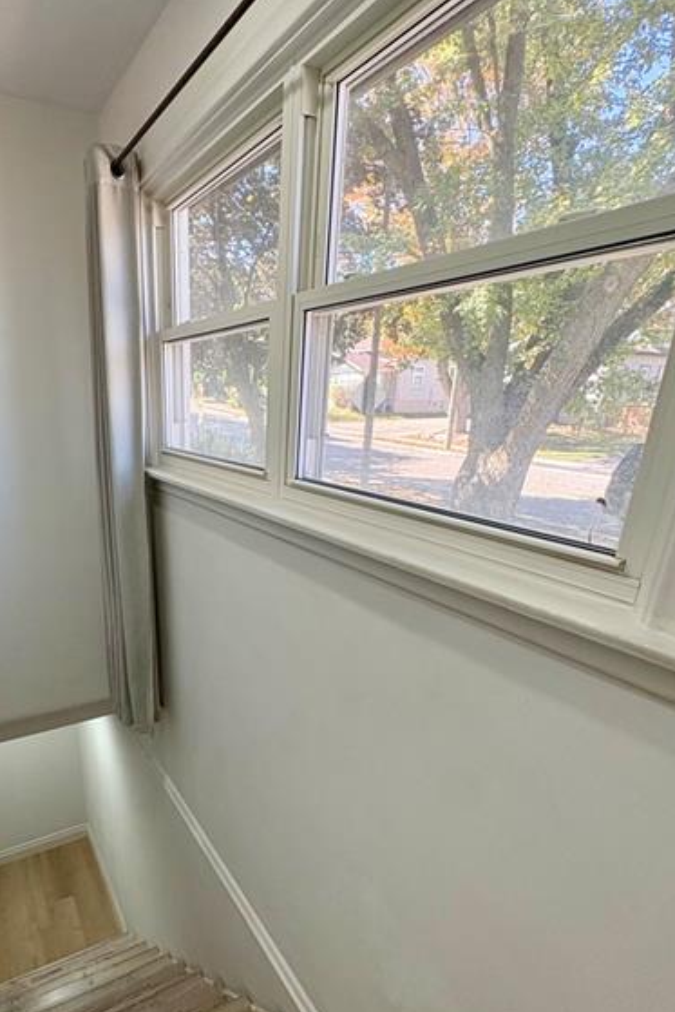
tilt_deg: -19.2
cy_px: 601
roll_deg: +0.4
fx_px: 562
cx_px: 228
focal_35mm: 20
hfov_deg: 60.6
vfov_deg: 83.1
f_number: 2.2
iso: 125
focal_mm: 2.22
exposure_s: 1/99
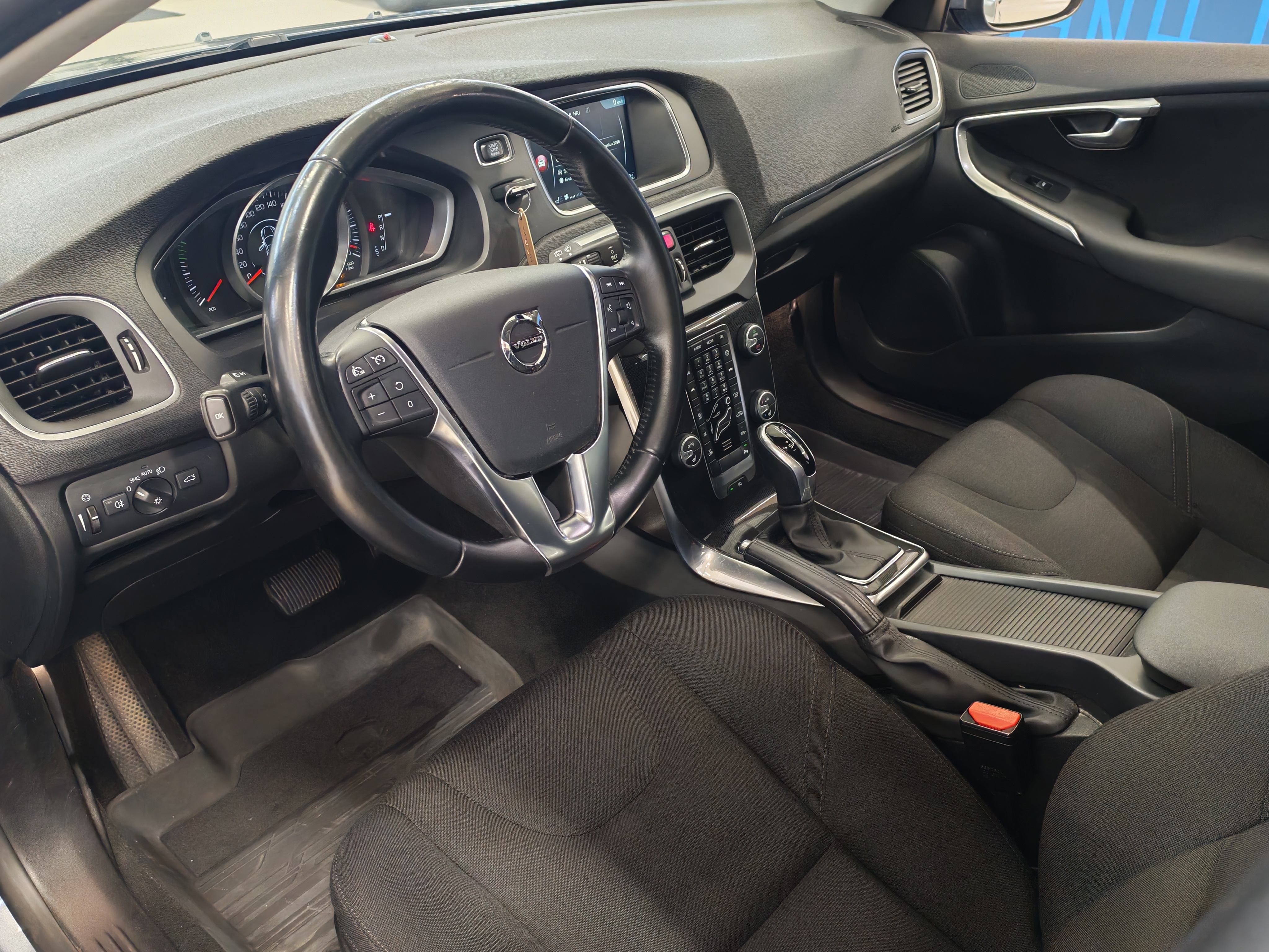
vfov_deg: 45.4
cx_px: 634
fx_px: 1136
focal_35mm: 31
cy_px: 476
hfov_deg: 58.4
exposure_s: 1/50
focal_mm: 6.12
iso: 1440
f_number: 1.9
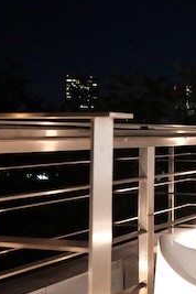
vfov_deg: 37.4
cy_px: 126
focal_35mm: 53
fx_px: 433
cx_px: 385
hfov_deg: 18.0
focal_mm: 18
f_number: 4.5
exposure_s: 1/74.2
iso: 32000
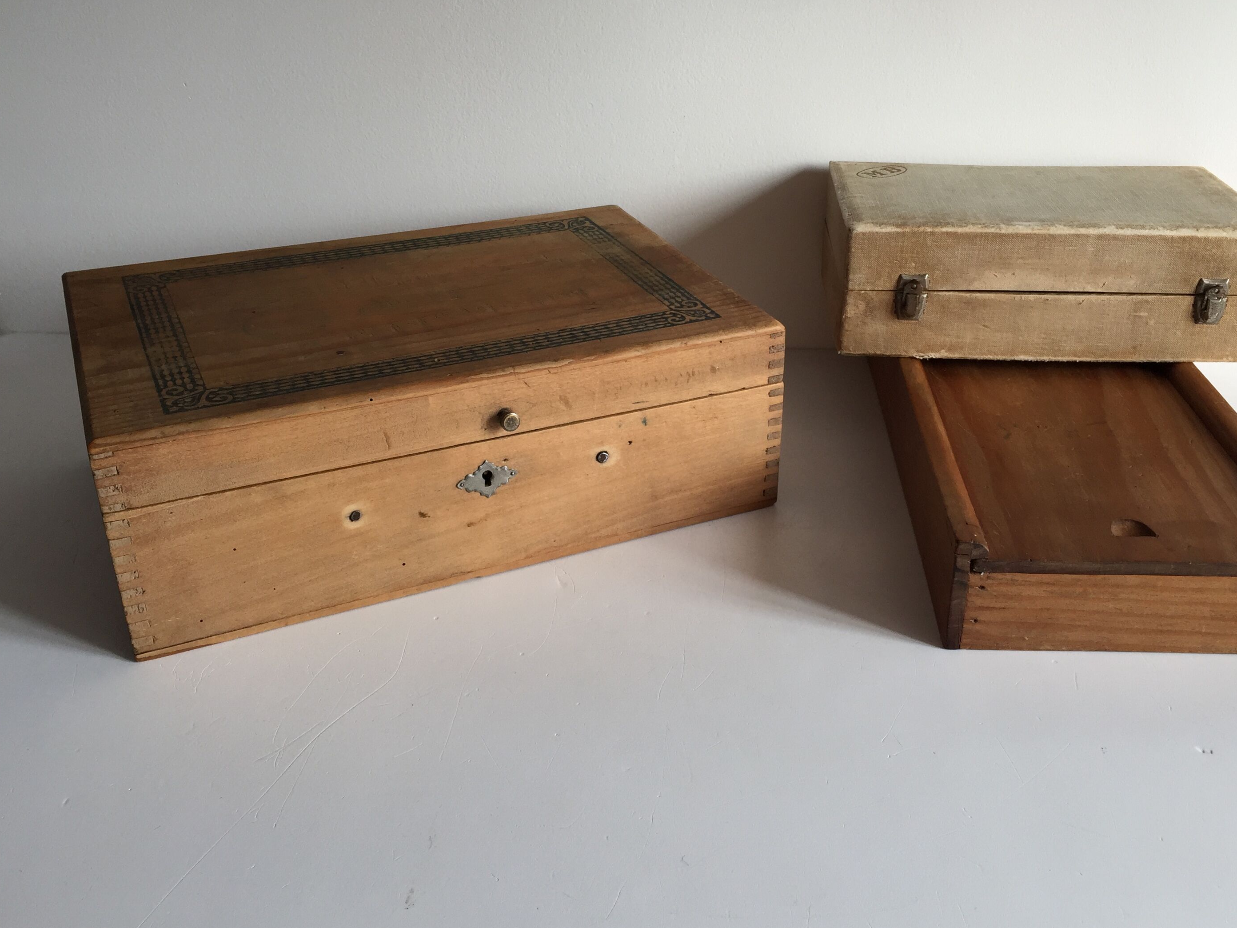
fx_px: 1215
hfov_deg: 53.8
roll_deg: -0.4
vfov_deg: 41.8
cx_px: 698
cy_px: 426
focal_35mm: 34
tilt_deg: -26.3
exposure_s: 1/100
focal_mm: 4.15
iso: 50
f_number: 2.2
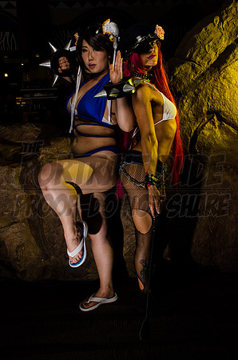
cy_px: 180
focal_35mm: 40
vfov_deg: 48.0
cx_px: 119
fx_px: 403
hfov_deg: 32.9
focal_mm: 27
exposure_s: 1/60
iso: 100
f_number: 13
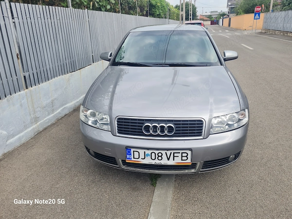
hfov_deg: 67.3
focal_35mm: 26
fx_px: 219
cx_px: 146
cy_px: 110
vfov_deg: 53.1
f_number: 1.8
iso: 50
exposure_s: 1/688
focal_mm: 5.4
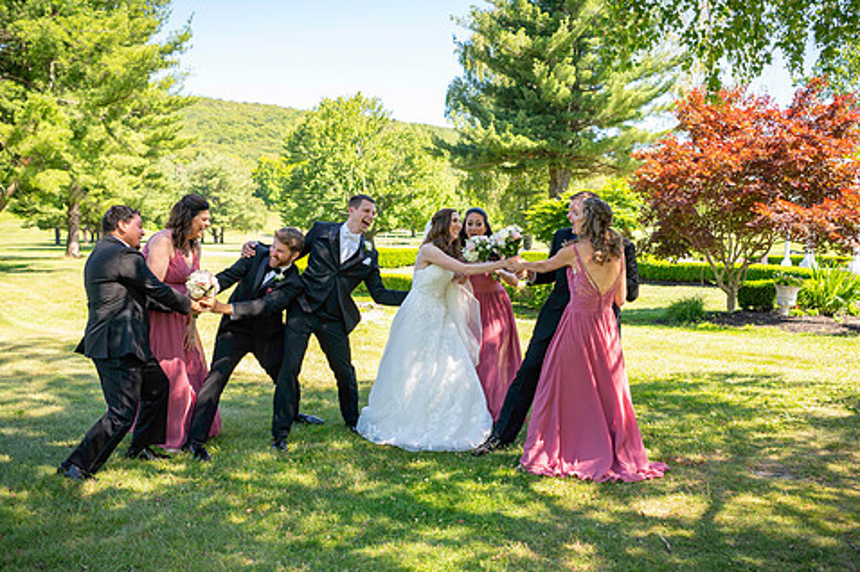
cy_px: 293
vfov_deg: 38.8
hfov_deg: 55.8
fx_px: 812
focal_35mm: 34
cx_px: 455
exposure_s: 1/250
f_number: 3.2
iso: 100
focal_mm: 28
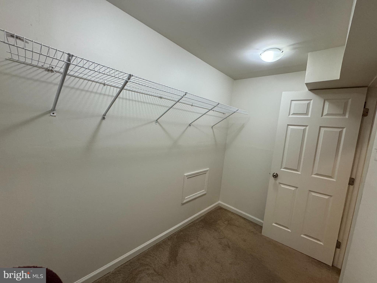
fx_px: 152
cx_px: 188
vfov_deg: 85.7
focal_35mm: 14
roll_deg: -5.5
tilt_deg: -5.9
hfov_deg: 102.1
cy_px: 142
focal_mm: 2.22
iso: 320
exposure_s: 1/120
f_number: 2.2
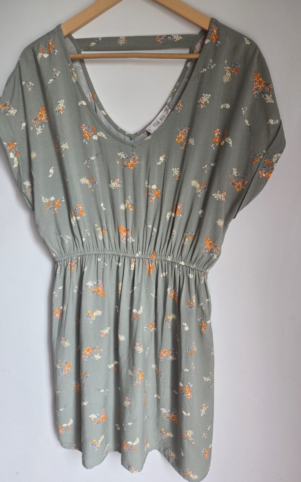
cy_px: 241
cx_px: 147
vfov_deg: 72.5
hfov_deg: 49.3
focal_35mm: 25
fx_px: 328
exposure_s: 1/180
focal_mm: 5.4
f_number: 1.8
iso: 80
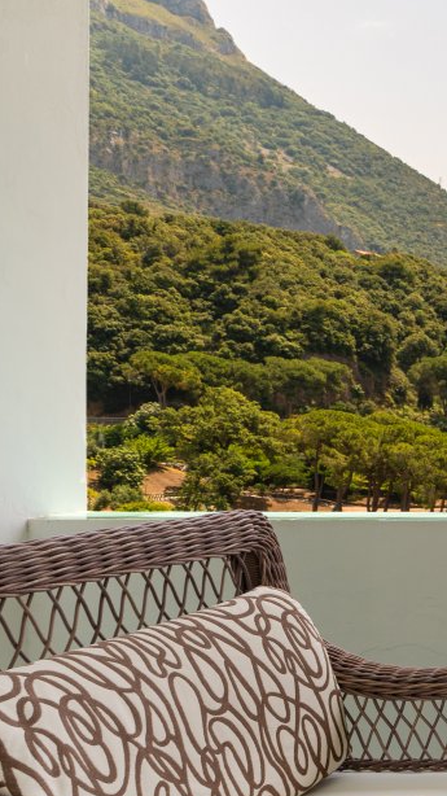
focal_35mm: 47
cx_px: 980
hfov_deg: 16.4
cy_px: 408
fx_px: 991
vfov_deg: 43.7
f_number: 9
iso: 100
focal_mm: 17
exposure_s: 1/500
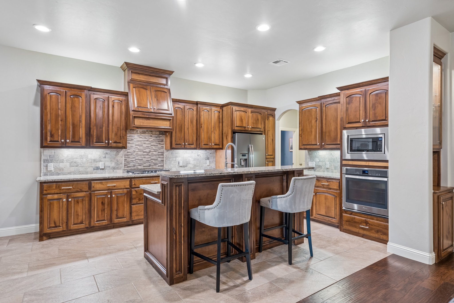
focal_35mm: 19
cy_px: 152
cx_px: 227
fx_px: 240
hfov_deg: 86.9
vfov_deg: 64.5
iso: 200
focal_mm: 19
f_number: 8
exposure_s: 1/2.5
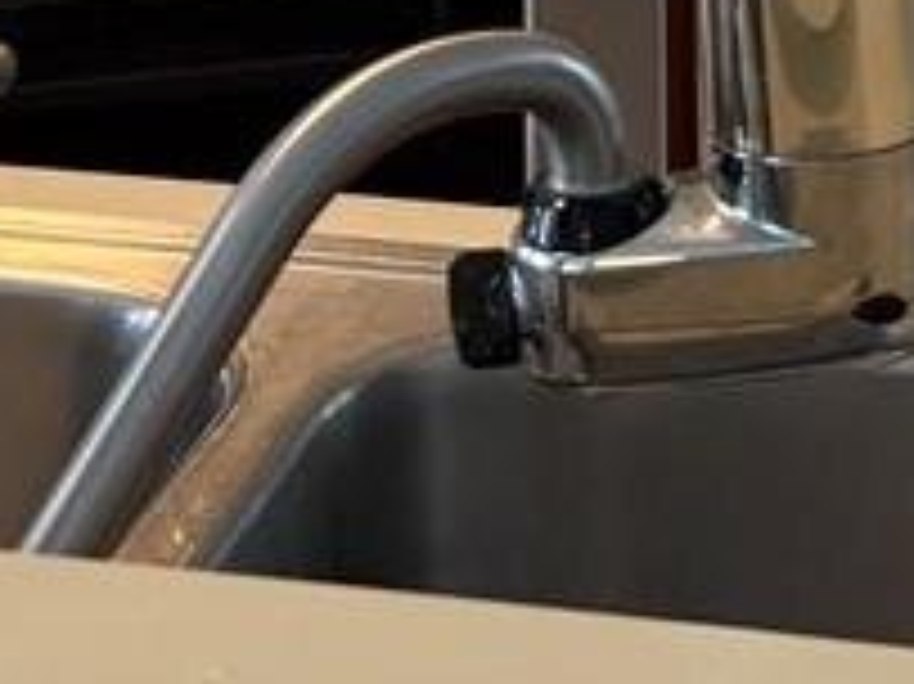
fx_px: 4987
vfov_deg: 7.1
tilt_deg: -3.6
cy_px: -1251
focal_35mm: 189
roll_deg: +0.6
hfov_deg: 10.5
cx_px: 527
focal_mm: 6.76
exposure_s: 1/60
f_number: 1.78
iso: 125
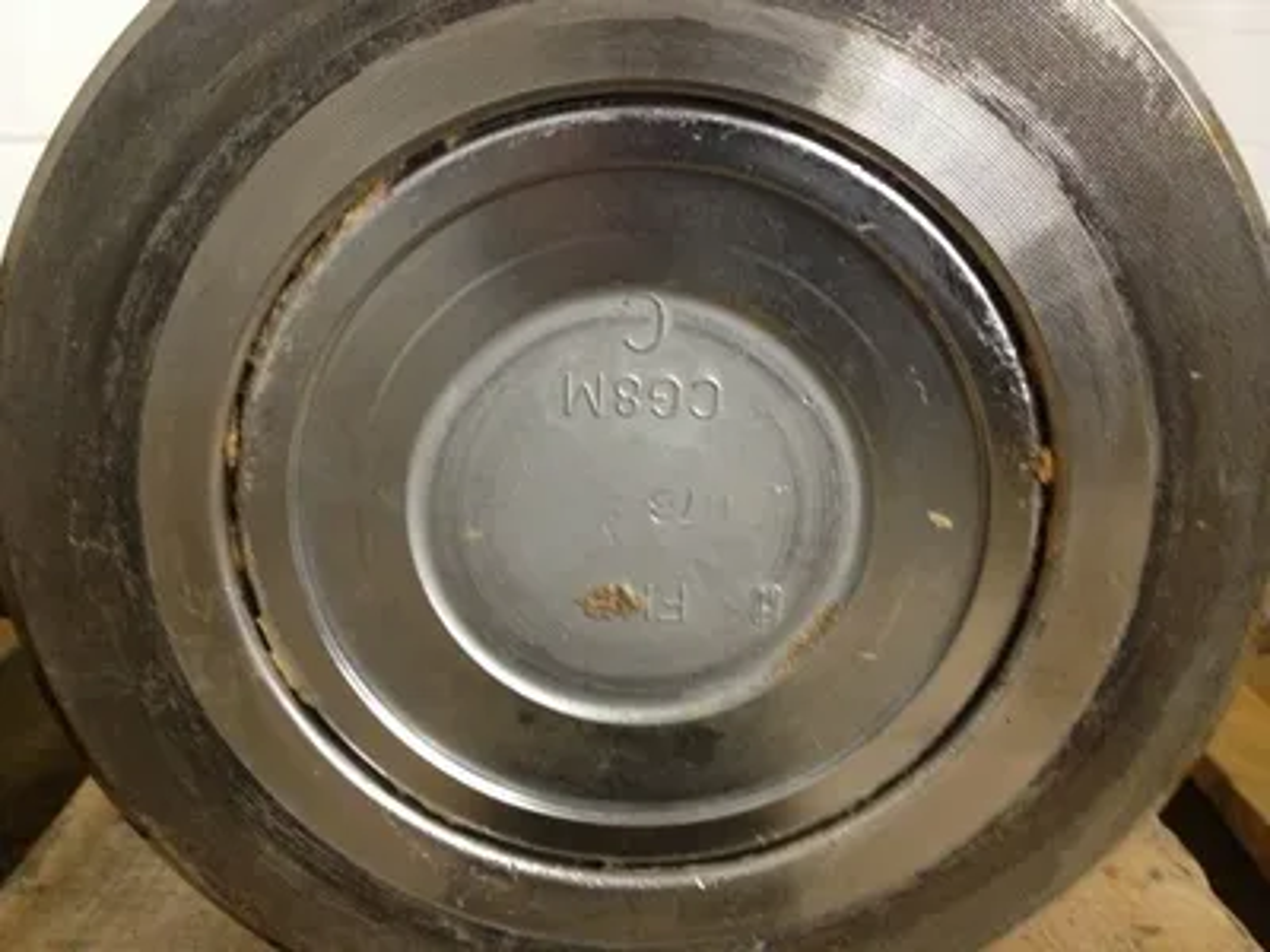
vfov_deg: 40.7
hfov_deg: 52.6
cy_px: 476
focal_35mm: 35
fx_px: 1284
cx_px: 635
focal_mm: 4.28
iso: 250
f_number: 2.4
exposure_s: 1/20
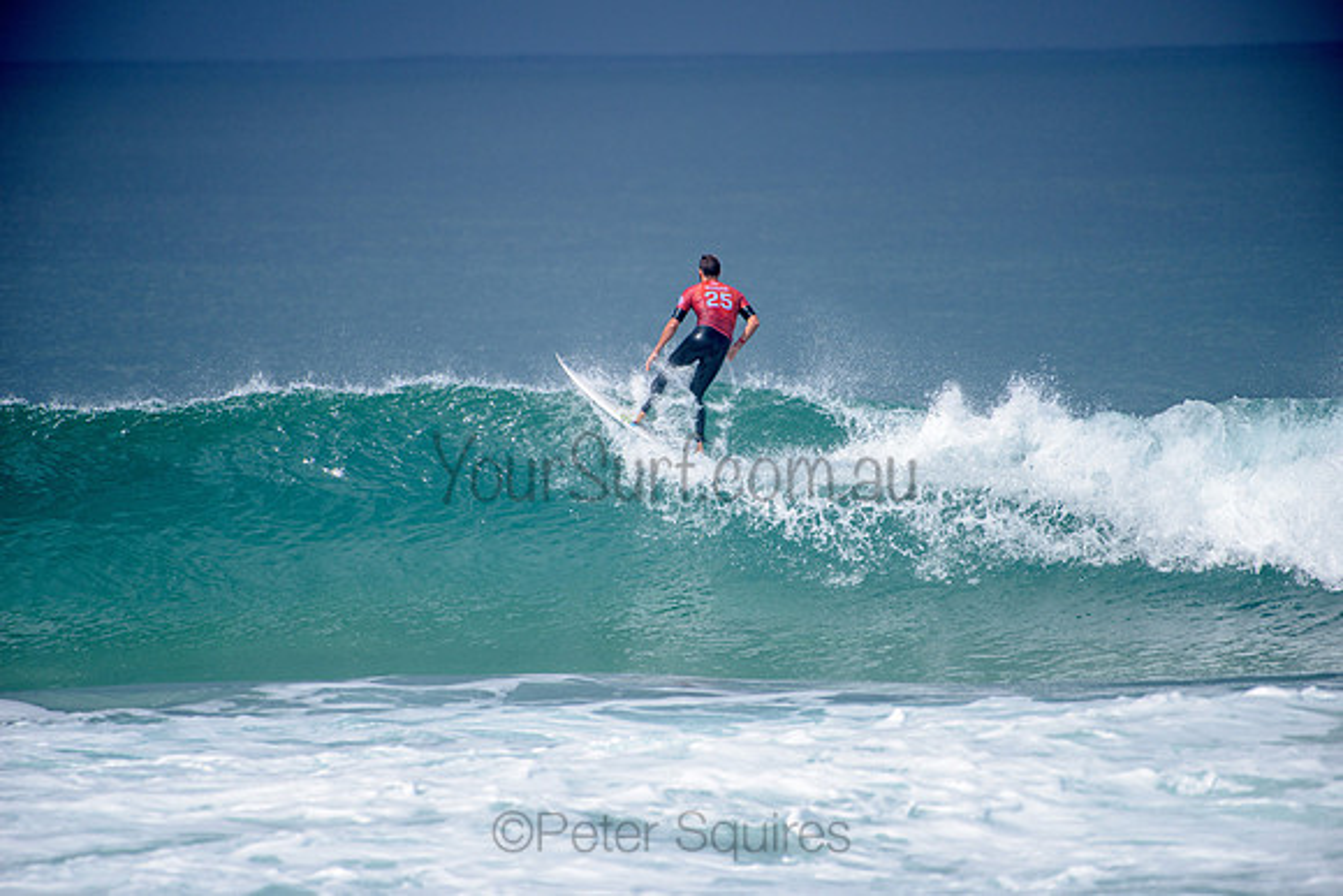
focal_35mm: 500
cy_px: 448
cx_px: 672
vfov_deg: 2.8
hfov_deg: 4.1
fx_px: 18656
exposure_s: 1/2000
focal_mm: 500
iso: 140
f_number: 5.6
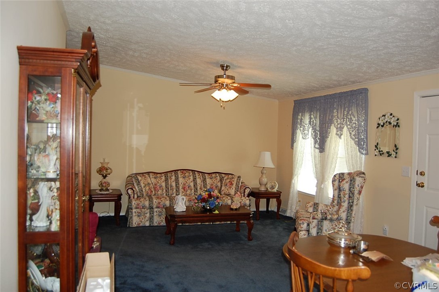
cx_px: 220
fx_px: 329
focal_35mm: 27
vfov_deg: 47.8
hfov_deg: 67.4
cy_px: 146
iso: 400
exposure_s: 1/60
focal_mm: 18
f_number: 3.5
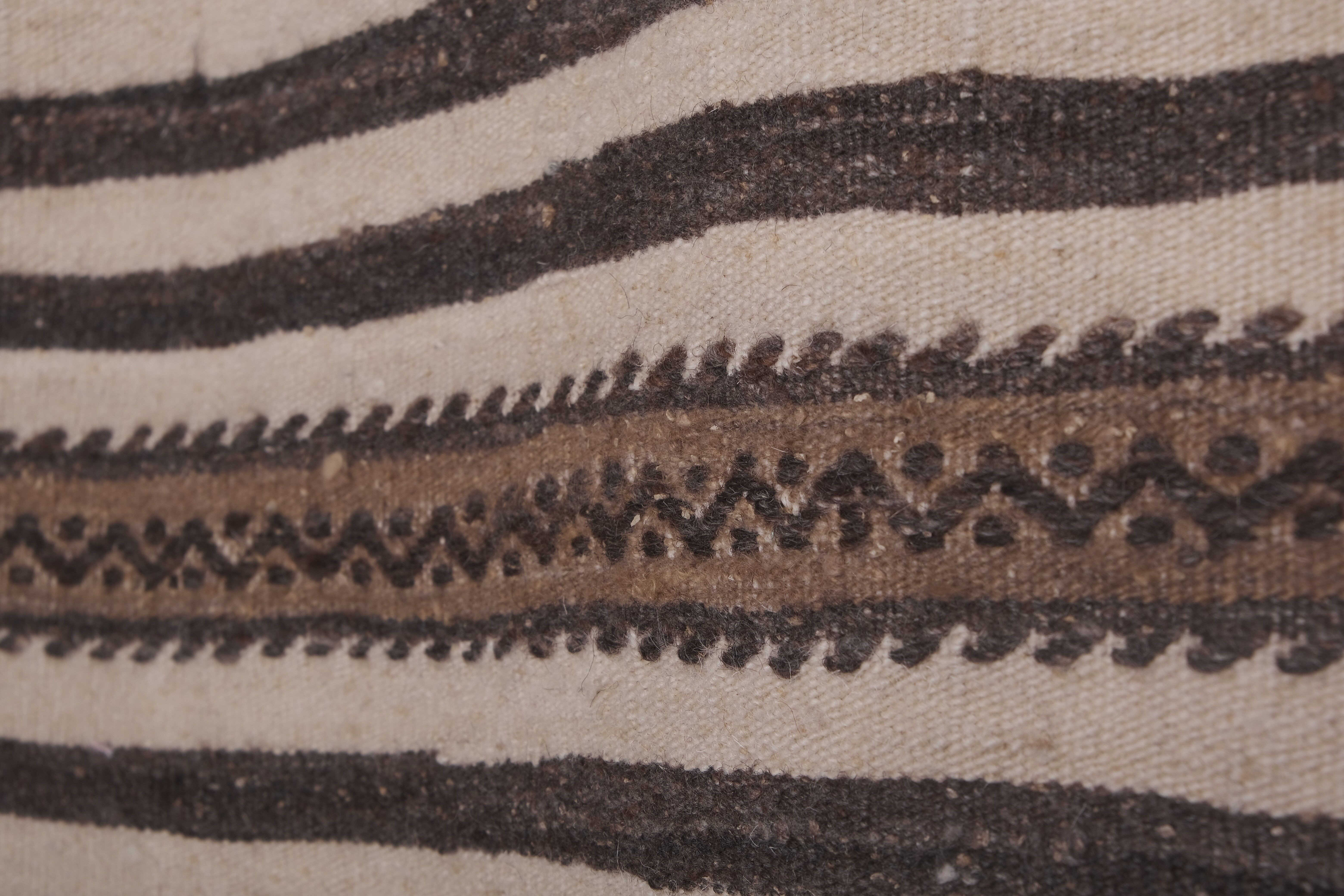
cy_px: 448
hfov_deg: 24.5
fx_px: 3098
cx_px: 672
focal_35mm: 83
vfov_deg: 16.5
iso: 160
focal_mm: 55
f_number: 11
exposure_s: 1/160
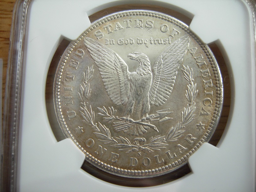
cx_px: 128
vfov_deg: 39.7
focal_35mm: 36
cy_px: 96
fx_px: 266
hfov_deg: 51.4
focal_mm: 7.5
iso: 109
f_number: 2.7
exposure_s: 1/4
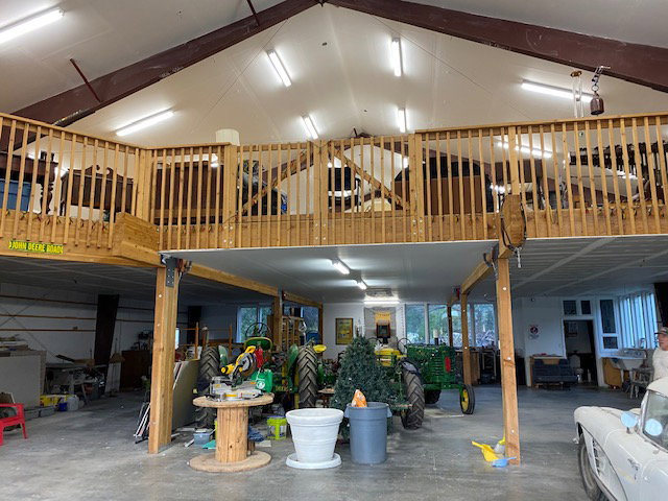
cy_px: 250
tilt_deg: +10.3
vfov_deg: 53.1
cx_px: 334
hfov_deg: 67.3
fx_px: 502
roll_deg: +0.6
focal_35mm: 26
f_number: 1.8
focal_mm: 4.25
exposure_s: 1/60
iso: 200
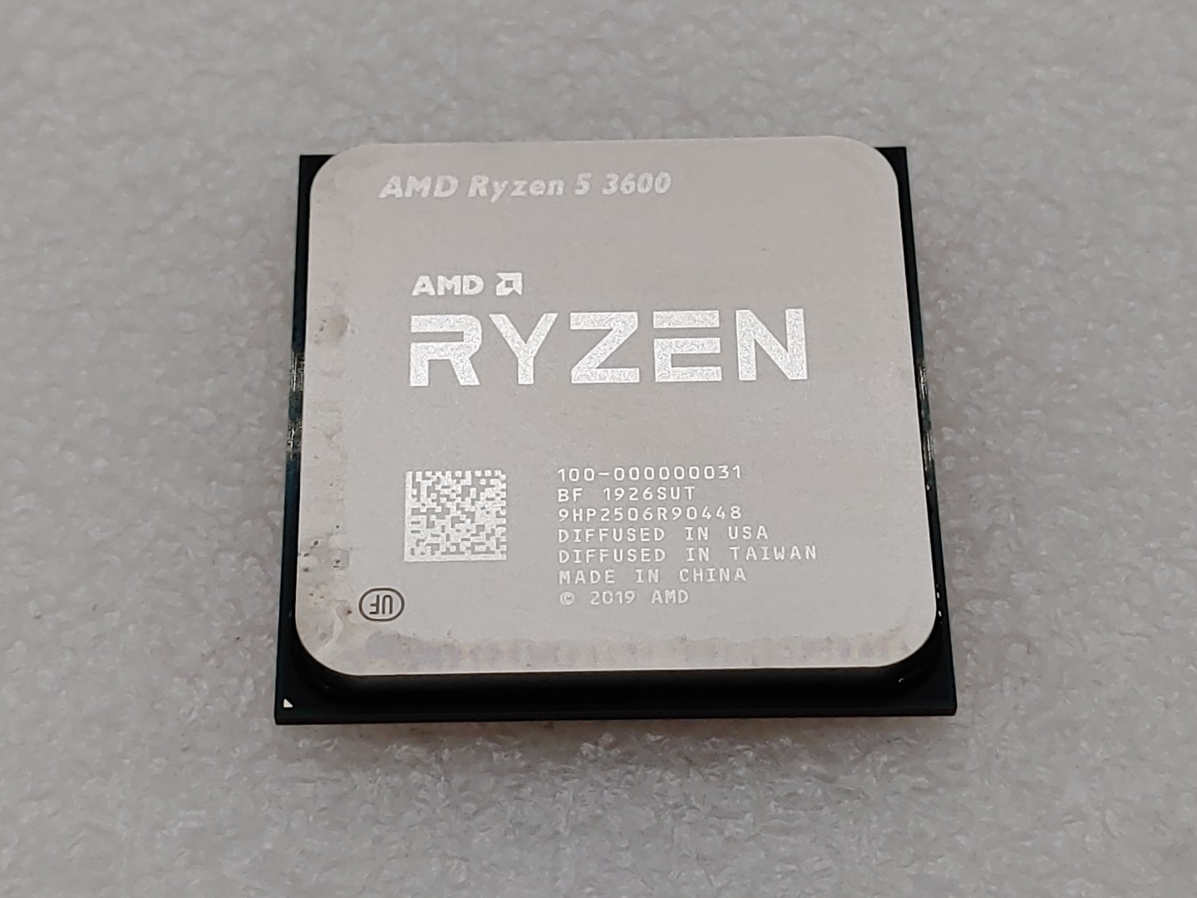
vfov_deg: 20.4
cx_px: 598
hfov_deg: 27.0
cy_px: 449
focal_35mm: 72
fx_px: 2490
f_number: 1.8
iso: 50
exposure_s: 1/550
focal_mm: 4.36
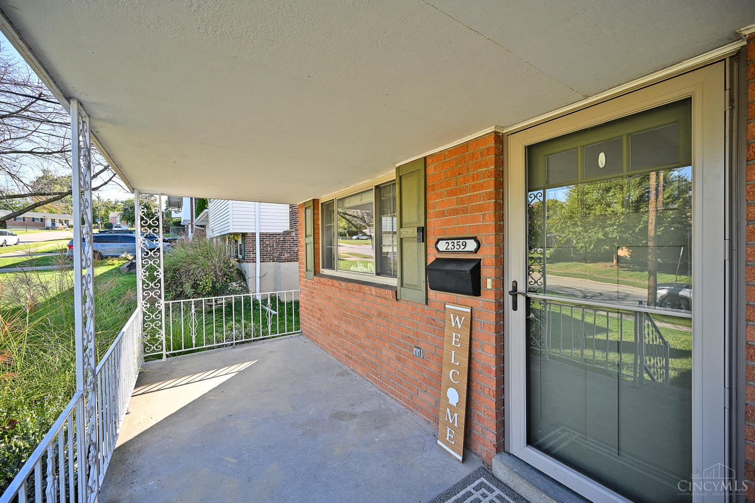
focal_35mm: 14
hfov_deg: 104.3
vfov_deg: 81.2
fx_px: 294
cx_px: 378
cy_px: 252
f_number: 5
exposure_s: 1/250
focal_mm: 14
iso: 200
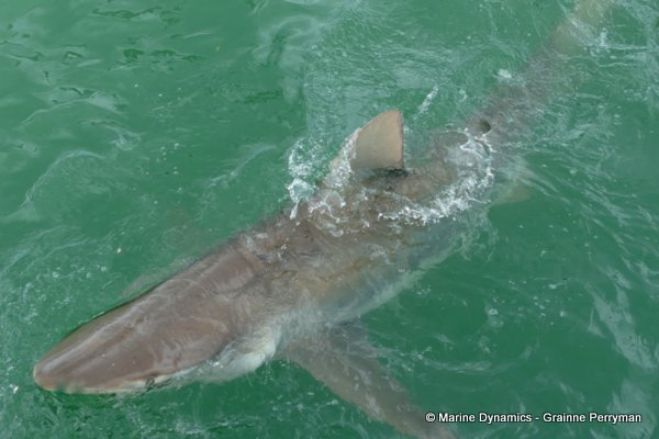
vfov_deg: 41.1
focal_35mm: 32
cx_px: 330
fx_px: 586
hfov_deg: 58.7
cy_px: 220
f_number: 3
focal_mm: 11.6
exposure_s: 1/400
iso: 125
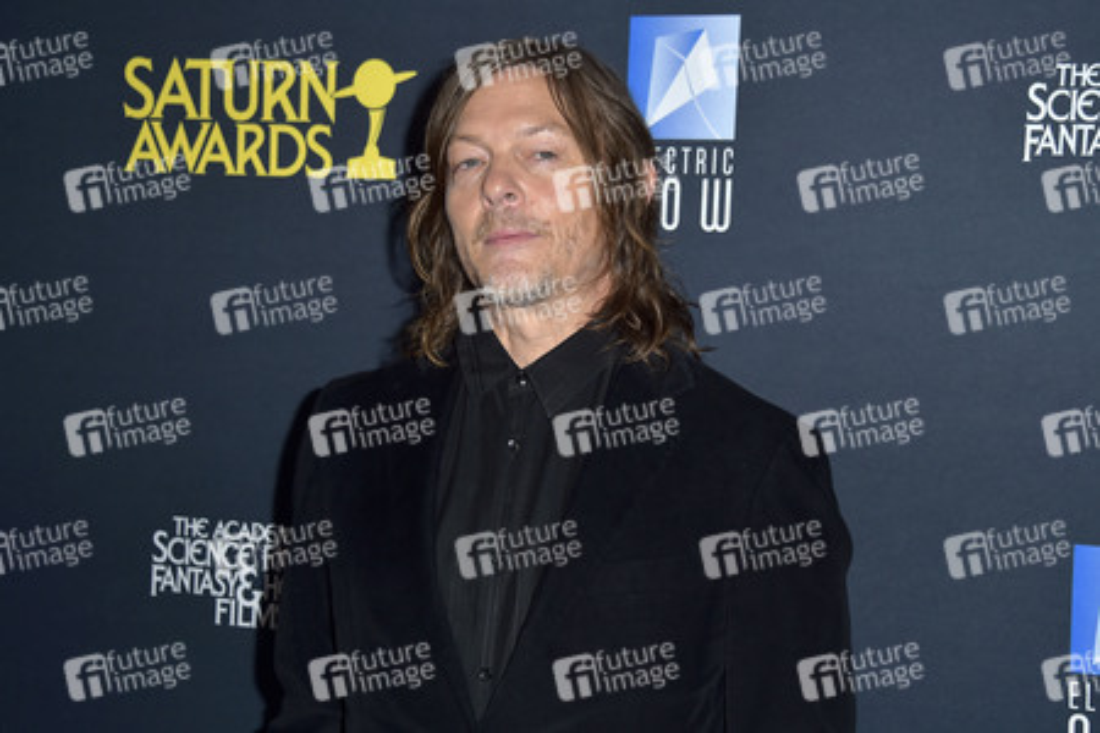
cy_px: 366
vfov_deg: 19.5
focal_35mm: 70
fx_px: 2139
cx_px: 550
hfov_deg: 28.8
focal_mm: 70
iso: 250
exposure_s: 1/250
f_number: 6.3
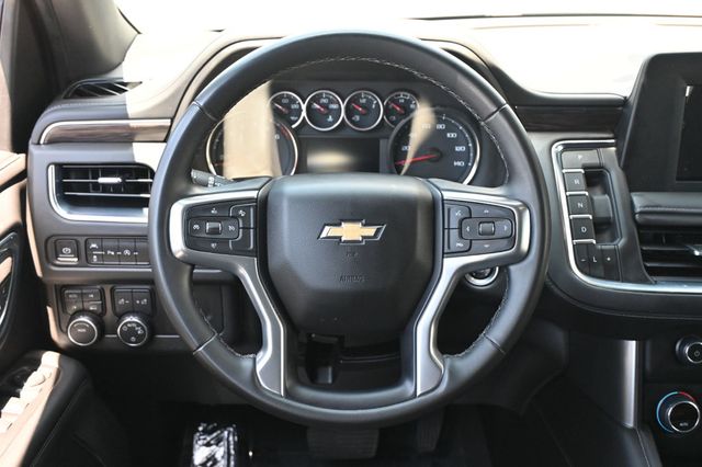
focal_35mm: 38
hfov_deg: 51.3
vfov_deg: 35.5
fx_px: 731
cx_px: 351
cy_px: 234
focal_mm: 25
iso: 1100
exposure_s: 1/125
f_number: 4.2
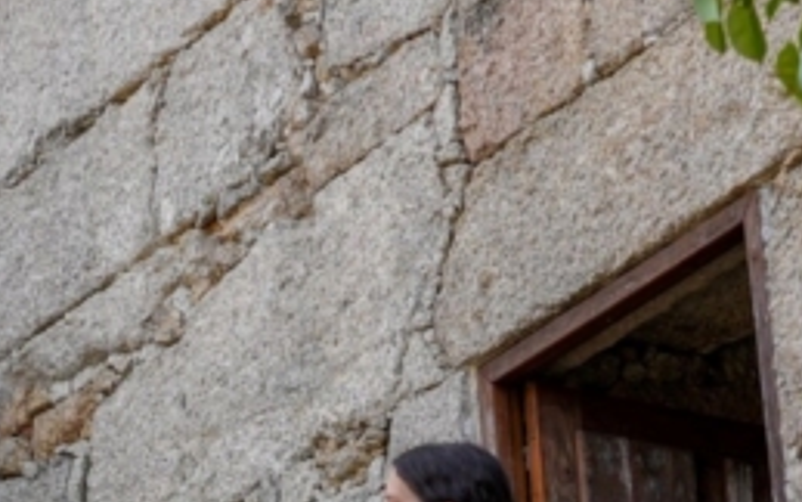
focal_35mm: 158
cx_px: -90
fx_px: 3454
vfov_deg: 8.1
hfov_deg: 13.0
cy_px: 742
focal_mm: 39
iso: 100
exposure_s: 1/200
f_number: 4.5
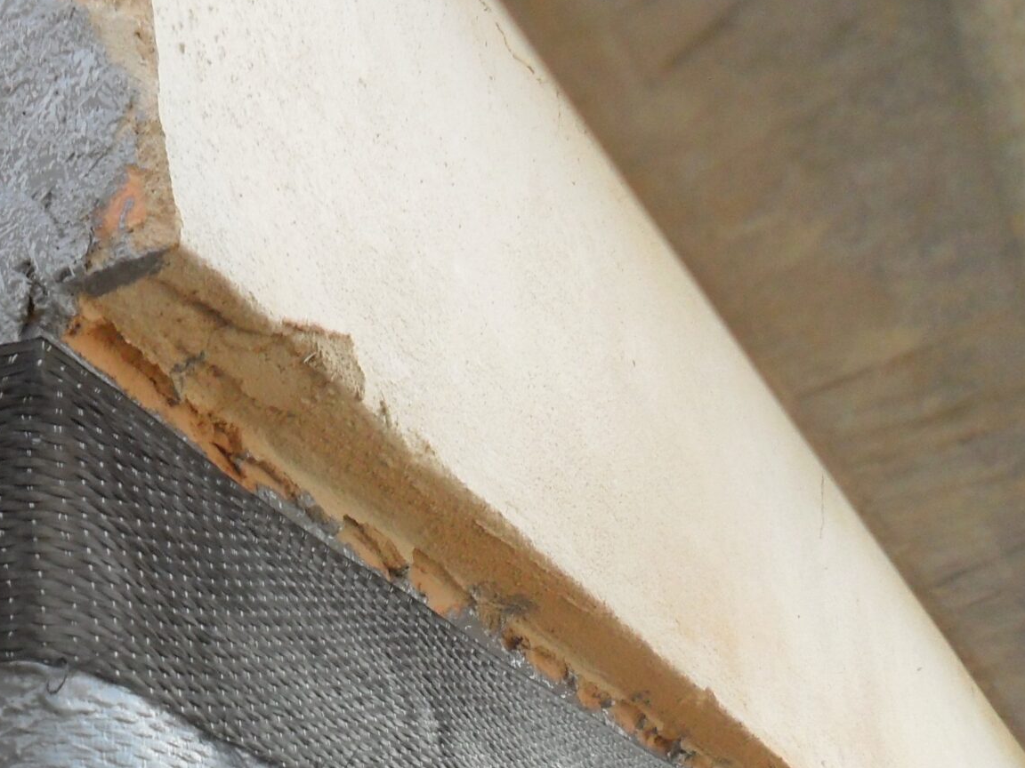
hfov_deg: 29.7
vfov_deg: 23.2
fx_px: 1777
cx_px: -40
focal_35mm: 60
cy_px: 812
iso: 100
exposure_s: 1/350
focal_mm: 4.9
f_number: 3.5
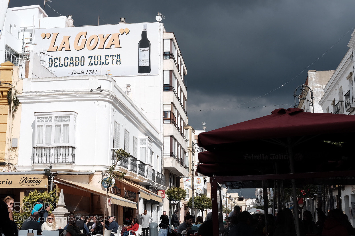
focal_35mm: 53
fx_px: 523
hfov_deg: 37.5
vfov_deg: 25.5
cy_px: 118
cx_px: 178
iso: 200
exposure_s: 1/400
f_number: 10
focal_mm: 35
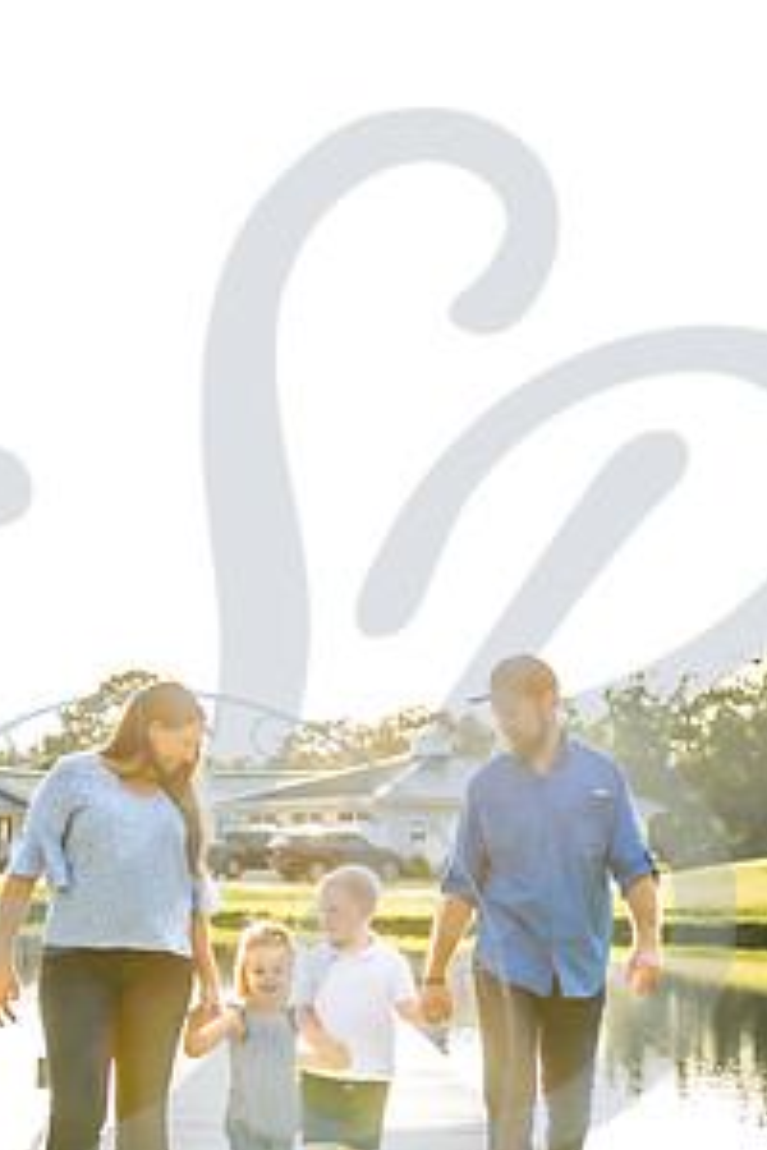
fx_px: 1917
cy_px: 755
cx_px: 330
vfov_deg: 33.1
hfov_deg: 22.6
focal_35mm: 60
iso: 100
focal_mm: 40
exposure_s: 1/250
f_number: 2.8
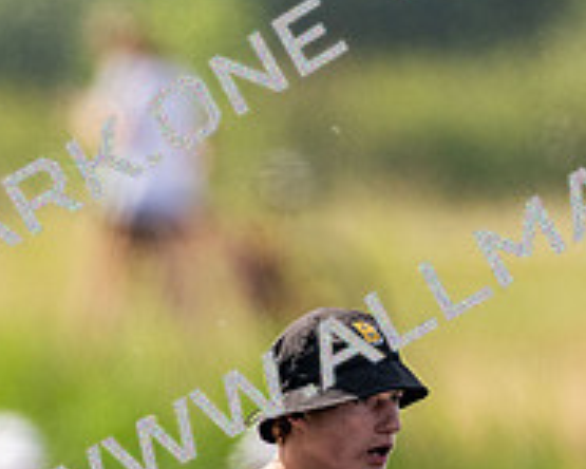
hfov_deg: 0.7
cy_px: 589
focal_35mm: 2646
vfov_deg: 0.6
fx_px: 45890
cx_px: -215
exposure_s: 1/2500
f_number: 4
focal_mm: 600
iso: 200
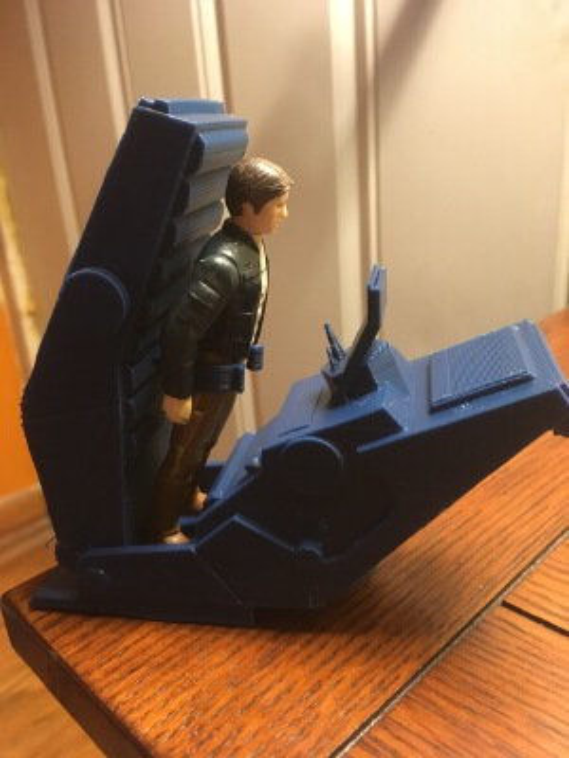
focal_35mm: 29
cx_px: 284
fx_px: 636
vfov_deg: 61.7
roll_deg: +5.0
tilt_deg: -23.1
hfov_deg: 48.2
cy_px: 379
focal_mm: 4.15
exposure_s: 1/15
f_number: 2.2
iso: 250
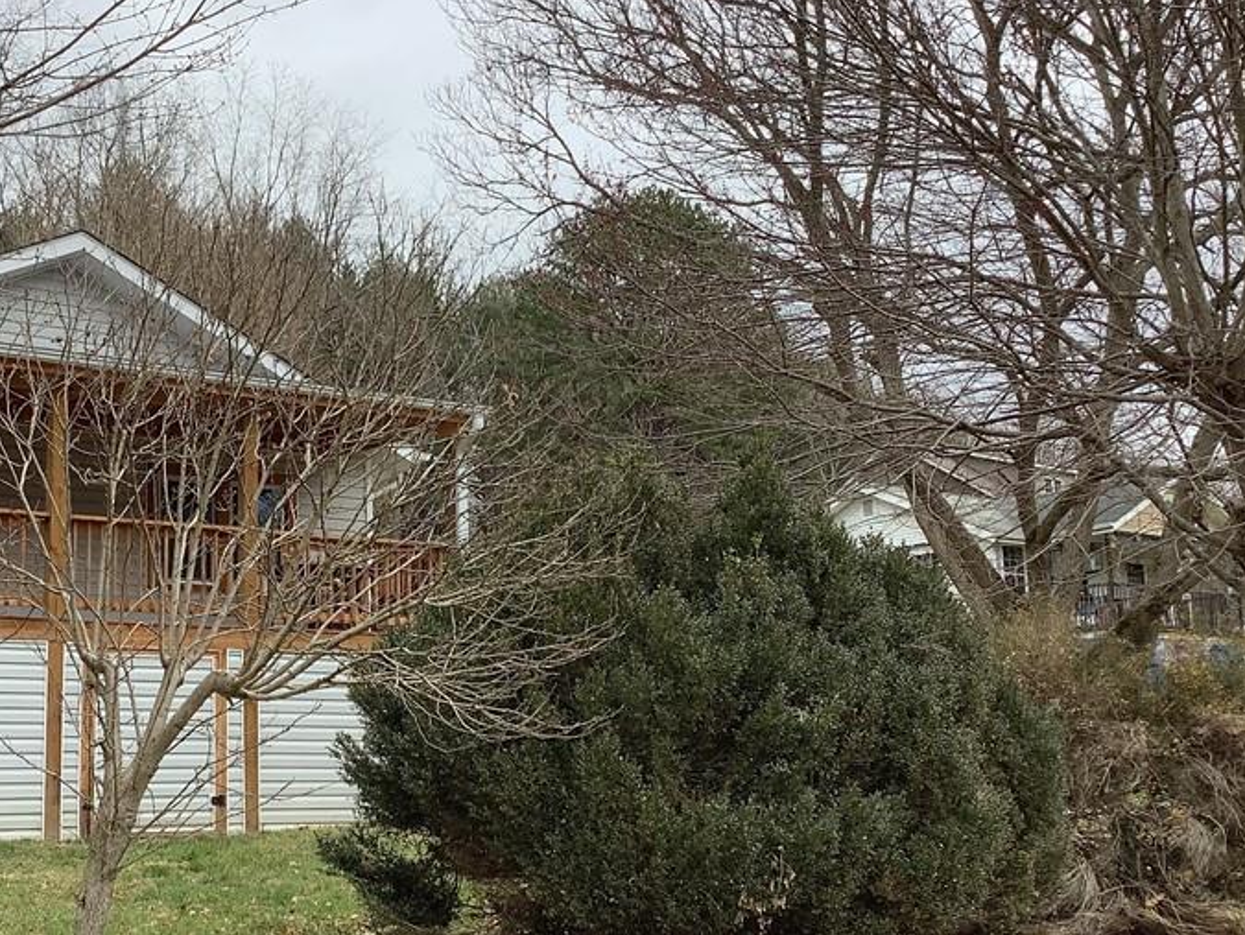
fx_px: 1691
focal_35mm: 47
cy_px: 526
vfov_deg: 30.9
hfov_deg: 39.5
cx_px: 339
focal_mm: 3.3
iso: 25
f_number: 2.4
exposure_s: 1/339
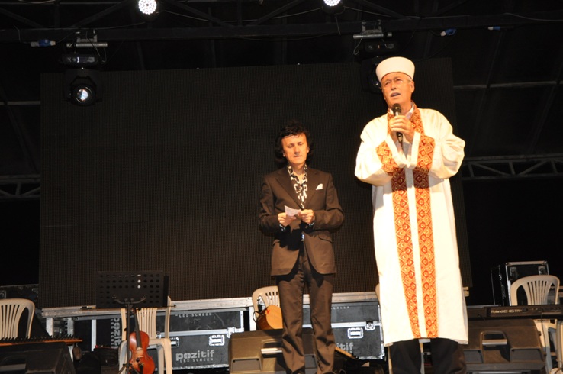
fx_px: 820
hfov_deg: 37.9
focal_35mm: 52
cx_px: 282
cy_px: 187
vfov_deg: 25.7
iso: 800
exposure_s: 1/60
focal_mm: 35
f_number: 4.5
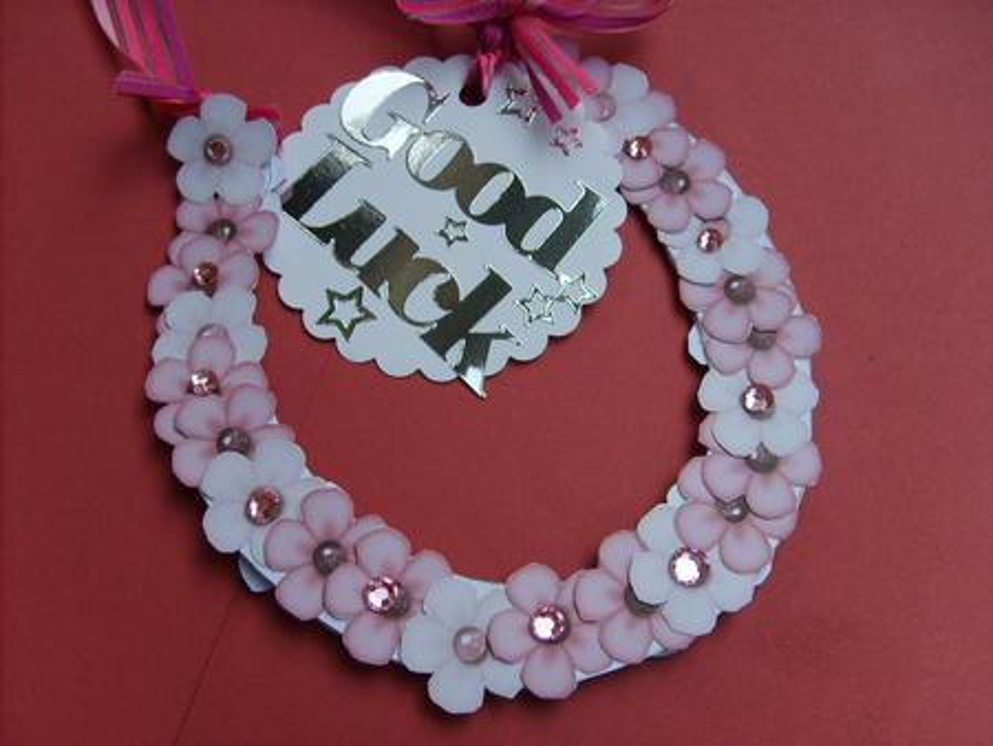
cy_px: 373
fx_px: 1005
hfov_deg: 52.6
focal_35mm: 35
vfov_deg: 40.7
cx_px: 496
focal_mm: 5.8
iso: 50
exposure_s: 1/750
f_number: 2.8
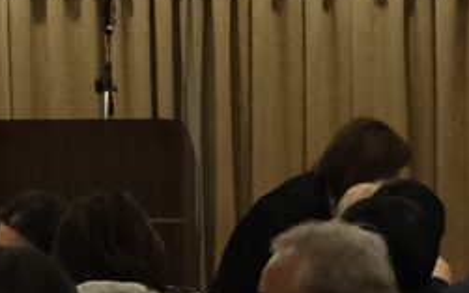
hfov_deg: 19.0
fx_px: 1394
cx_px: 120
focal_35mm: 109
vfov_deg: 11.7
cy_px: -73
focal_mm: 23.2
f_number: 4.2
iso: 1600
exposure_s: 1/60
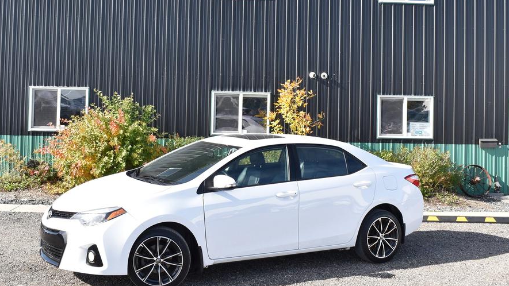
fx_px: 645
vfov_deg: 24.7
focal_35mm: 48
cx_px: 241
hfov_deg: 43.1
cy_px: 68
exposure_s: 1/250
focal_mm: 21
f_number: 8
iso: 200
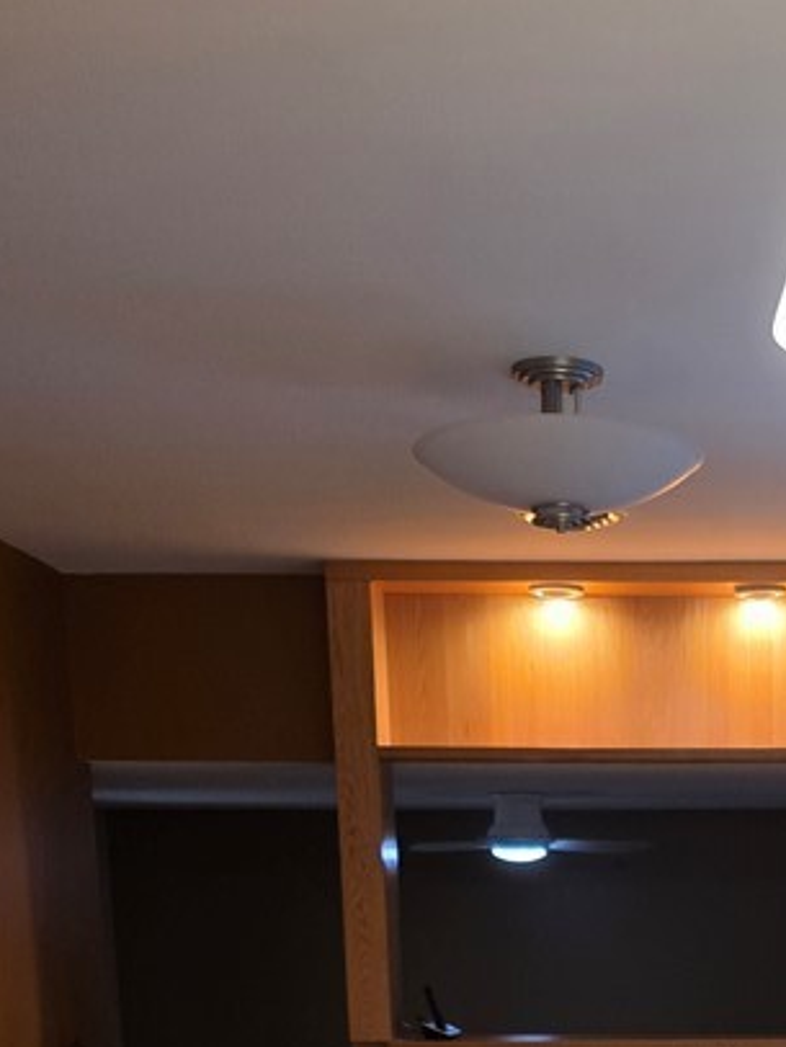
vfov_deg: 28.9
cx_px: 734
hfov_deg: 24.4
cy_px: 1248
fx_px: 1754
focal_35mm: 58
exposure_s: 1/120
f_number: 1.7
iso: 320
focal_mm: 6.3
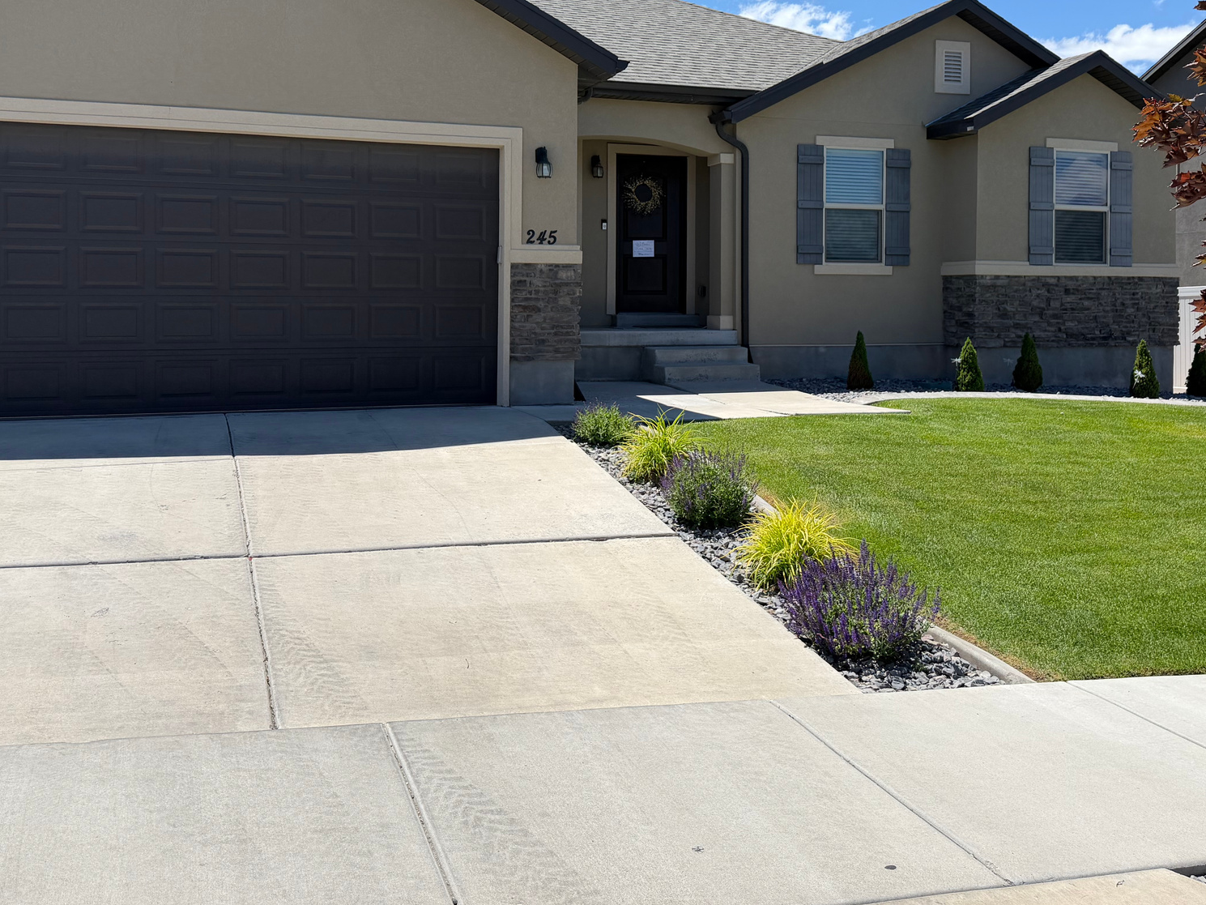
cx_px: 594
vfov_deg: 42.4
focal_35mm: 33
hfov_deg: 55.3
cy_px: 304
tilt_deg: +0.1
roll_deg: +0.2
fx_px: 1150
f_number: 1.78
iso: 80
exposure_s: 1/4405
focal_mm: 6.76
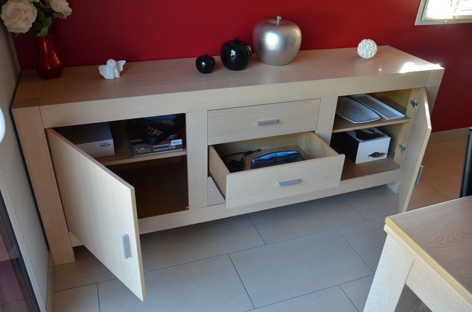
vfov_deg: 41.5
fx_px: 412
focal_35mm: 32
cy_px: 156
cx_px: 236
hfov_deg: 59.6
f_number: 6.3
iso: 1250
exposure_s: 1/160
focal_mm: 21
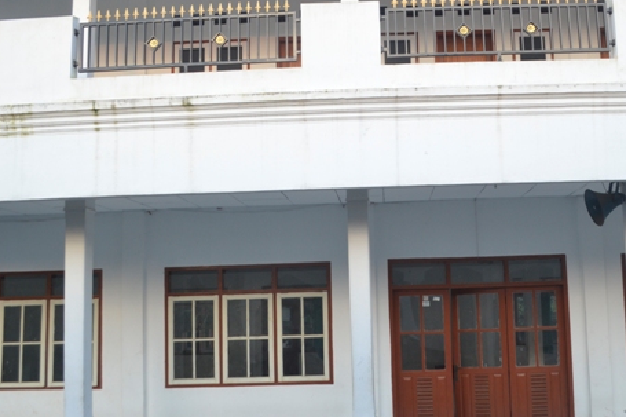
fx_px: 661
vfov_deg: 35.0
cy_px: 202
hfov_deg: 50.2
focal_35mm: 38
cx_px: 389
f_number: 5.6
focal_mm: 18
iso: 400
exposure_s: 1/125
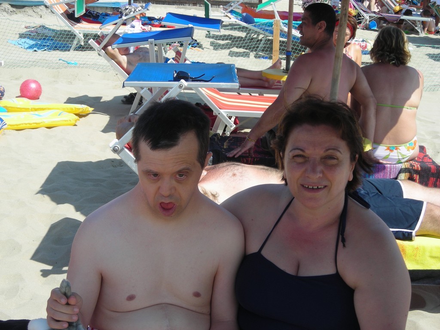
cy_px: 165
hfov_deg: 29.8
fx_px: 826
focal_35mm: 65
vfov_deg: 22.6
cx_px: 220
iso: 50
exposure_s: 1/330
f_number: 3.9
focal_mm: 10.8
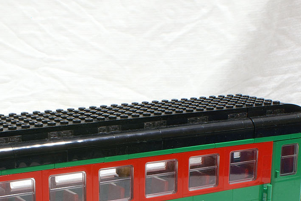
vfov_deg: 16.5
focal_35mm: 81
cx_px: 78
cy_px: 198
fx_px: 677
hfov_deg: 24.8
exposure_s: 8
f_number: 25
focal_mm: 24
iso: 100
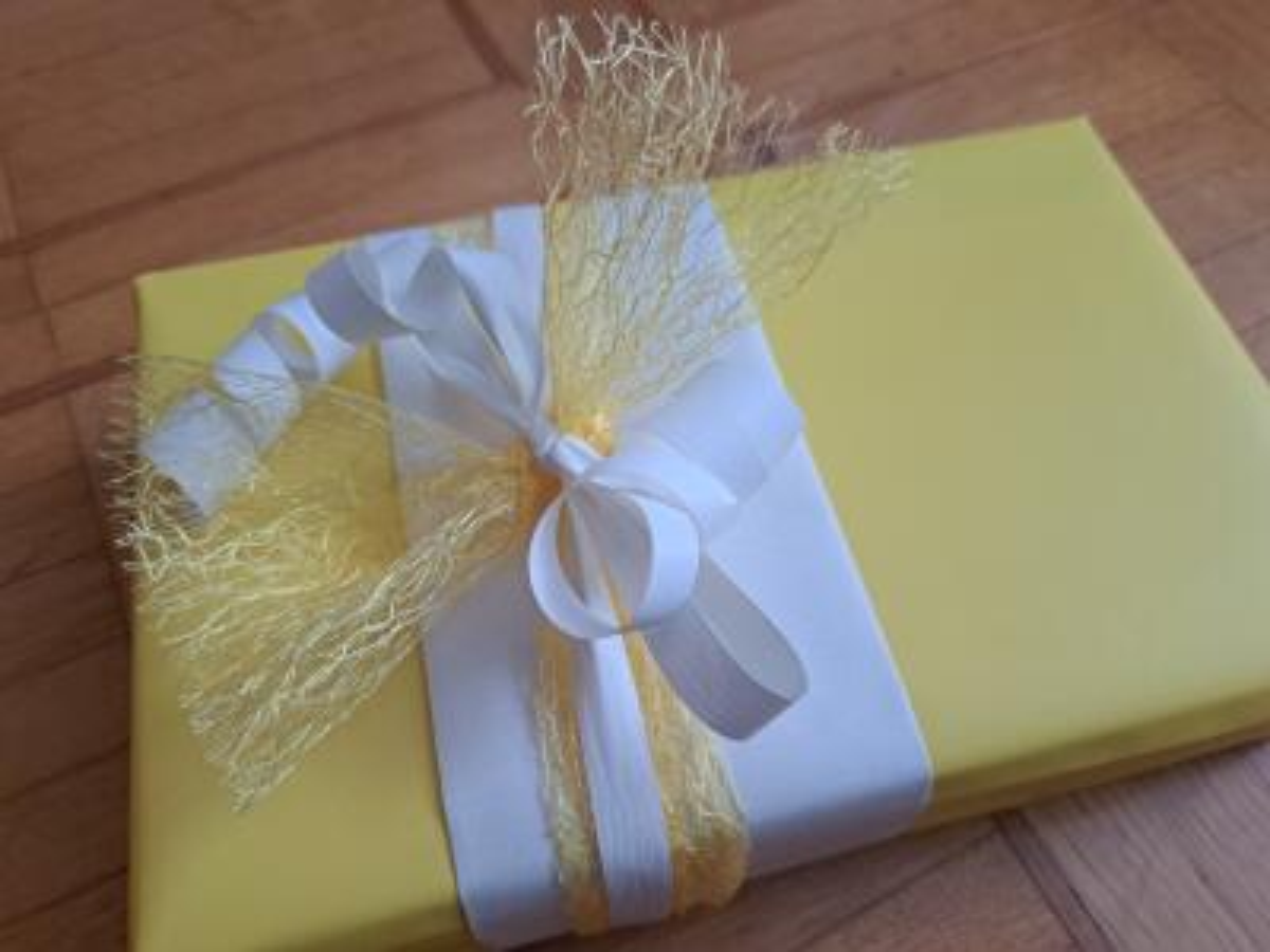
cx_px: 635
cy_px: 476
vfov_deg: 56.8
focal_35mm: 24
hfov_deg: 71.6
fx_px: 881
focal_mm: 5.23
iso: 250
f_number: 1.8
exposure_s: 1/50
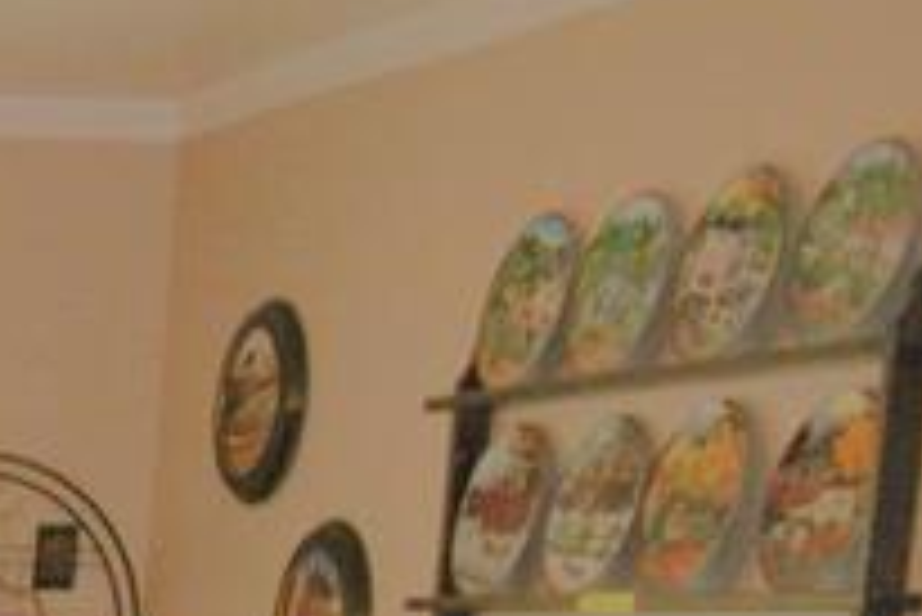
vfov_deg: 9.1
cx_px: -1093
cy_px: 1504
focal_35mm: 135
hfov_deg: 12.7
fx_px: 3460
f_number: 4.5
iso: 100
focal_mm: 10
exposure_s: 1/60
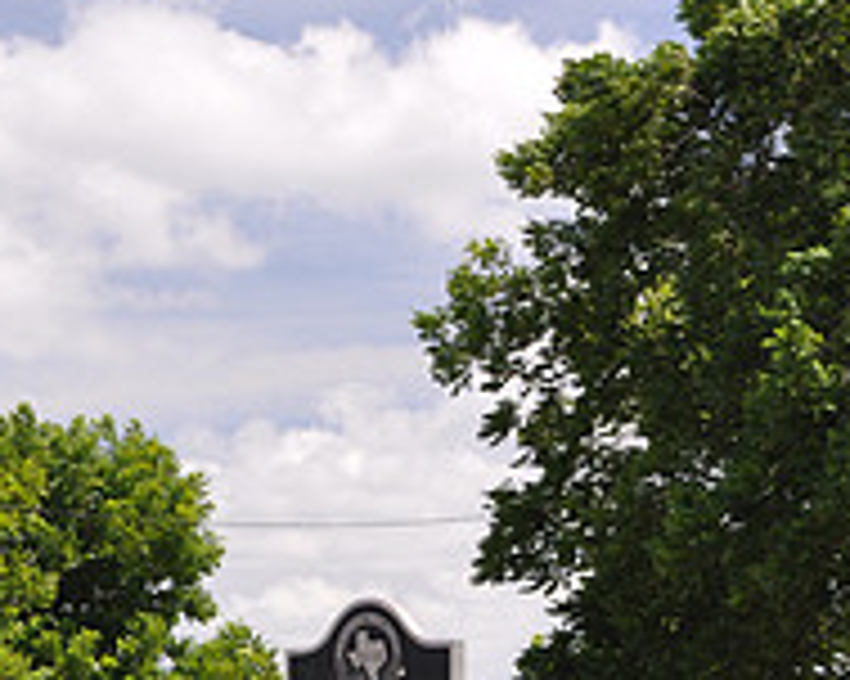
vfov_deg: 11.0
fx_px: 3470
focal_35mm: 138
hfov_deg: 14.0
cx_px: 382
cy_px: 835
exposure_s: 1/100
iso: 200
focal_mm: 32
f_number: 10
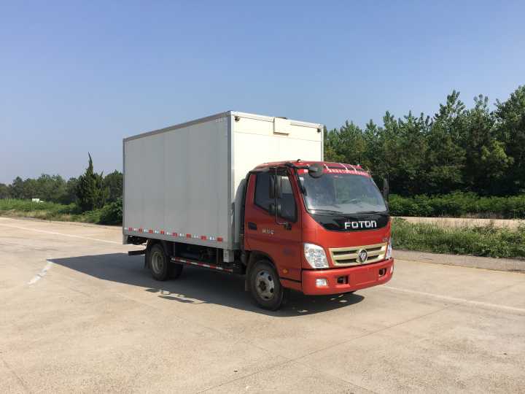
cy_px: 197
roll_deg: +0.1
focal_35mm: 29
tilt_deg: +1.9
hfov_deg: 61.7
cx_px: 262
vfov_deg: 48.2
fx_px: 440
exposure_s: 1/1425
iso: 25
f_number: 2.2
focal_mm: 4.15
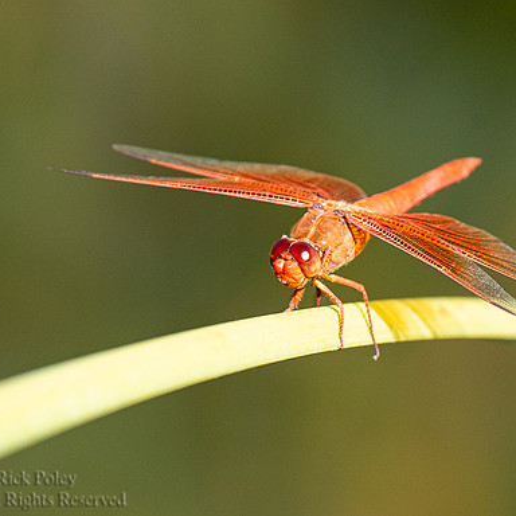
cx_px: 250
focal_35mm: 1270
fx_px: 21418
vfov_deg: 1.4
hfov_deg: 1.4
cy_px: 249
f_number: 7.1
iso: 1250
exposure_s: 1/1250
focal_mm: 600
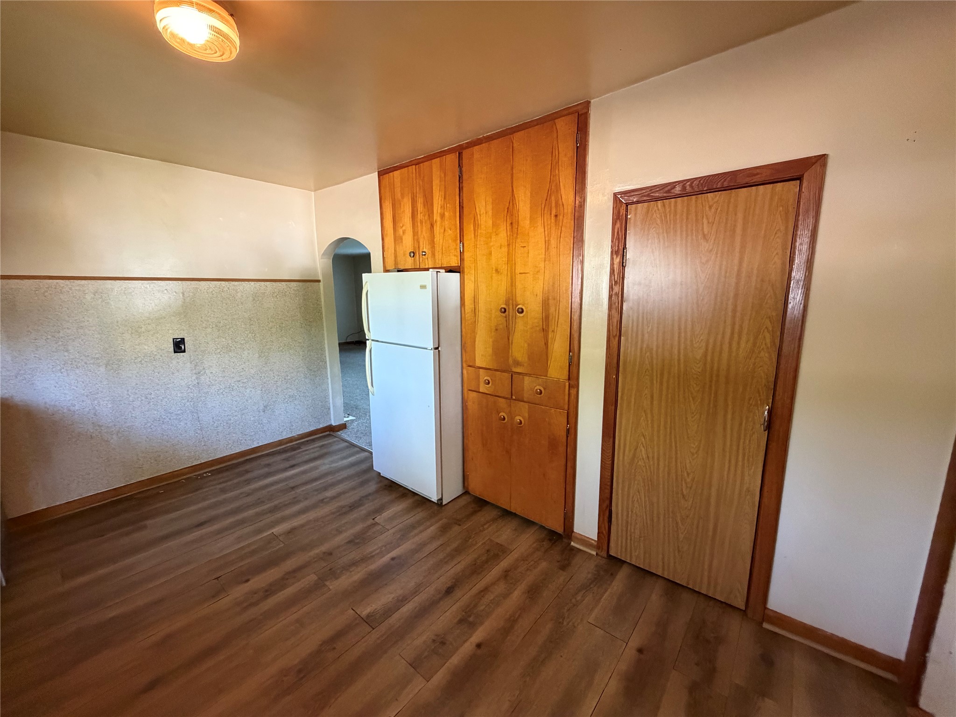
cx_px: 478
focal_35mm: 14
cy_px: 358
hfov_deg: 102.1
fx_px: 387
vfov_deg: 85.7
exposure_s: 1/60
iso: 640
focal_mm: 2.22
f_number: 2.2
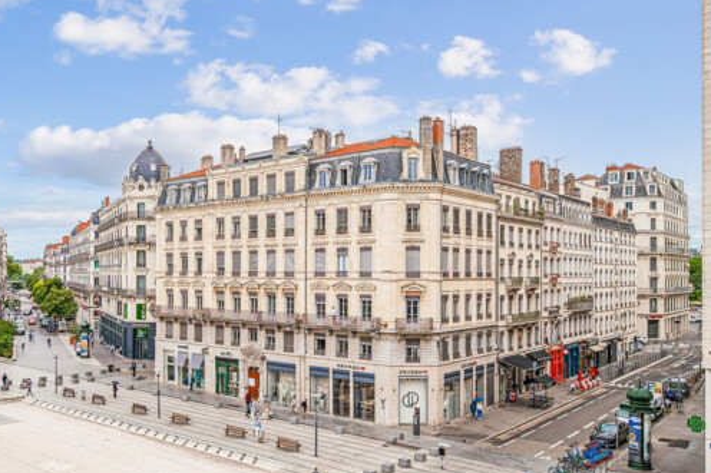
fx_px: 592
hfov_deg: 61.1
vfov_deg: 43.4
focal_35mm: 30
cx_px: 262
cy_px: 281
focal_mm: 14
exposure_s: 1/1250
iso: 250
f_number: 4
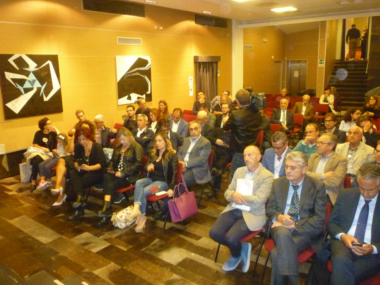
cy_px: 142
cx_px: 190
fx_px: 318
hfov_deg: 61.7
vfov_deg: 48.2
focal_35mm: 29
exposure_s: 1/30
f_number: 3.3
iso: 1000
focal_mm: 5.2
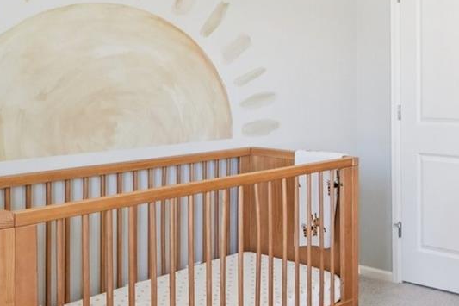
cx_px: 461
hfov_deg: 38.6
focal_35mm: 45
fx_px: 574
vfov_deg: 29.4
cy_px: 78
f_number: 8
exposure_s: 1/10
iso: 800
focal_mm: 10
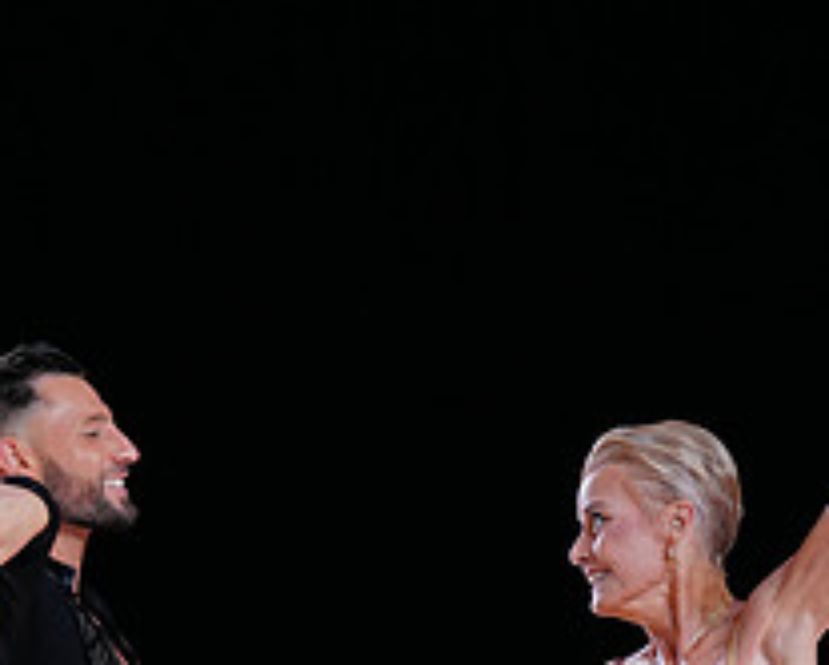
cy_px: 1158
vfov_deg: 4.3
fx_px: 8841
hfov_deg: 5.4
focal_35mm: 360
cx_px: 406
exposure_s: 1/800
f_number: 2.8
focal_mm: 137
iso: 1250
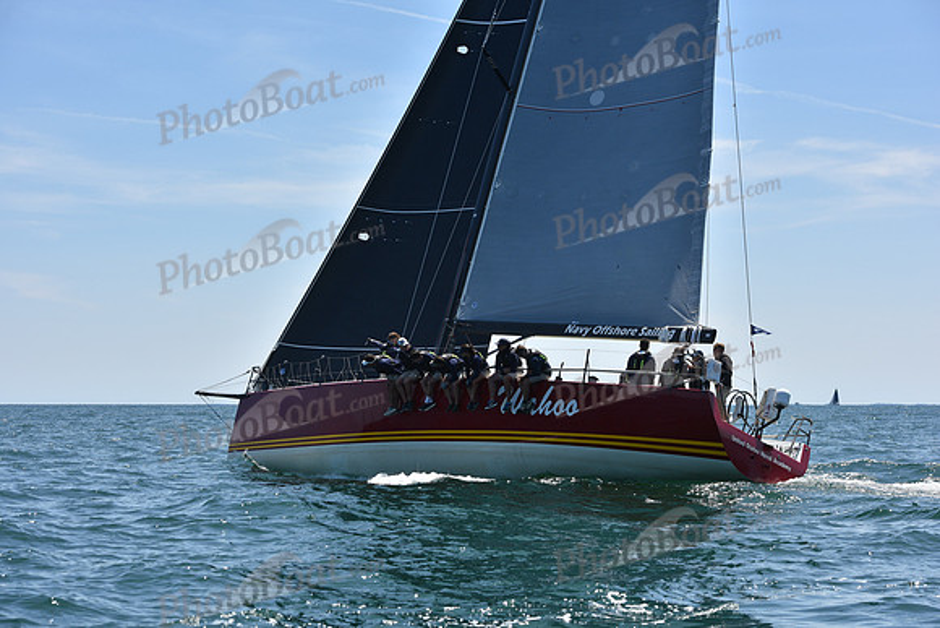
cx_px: 470
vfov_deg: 19.5
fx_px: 1828
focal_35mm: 70
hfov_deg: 28.8
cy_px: 314
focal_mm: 70
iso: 250
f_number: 8
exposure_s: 1/1000
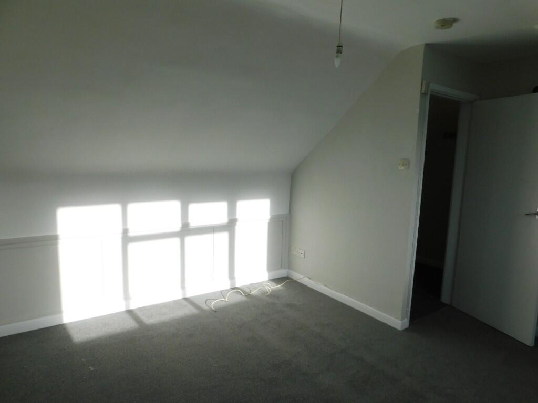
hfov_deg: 73.9
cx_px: 269
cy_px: 202
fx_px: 357
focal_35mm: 23
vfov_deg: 58.9
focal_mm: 4
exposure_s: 1/640
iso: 125
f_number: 3
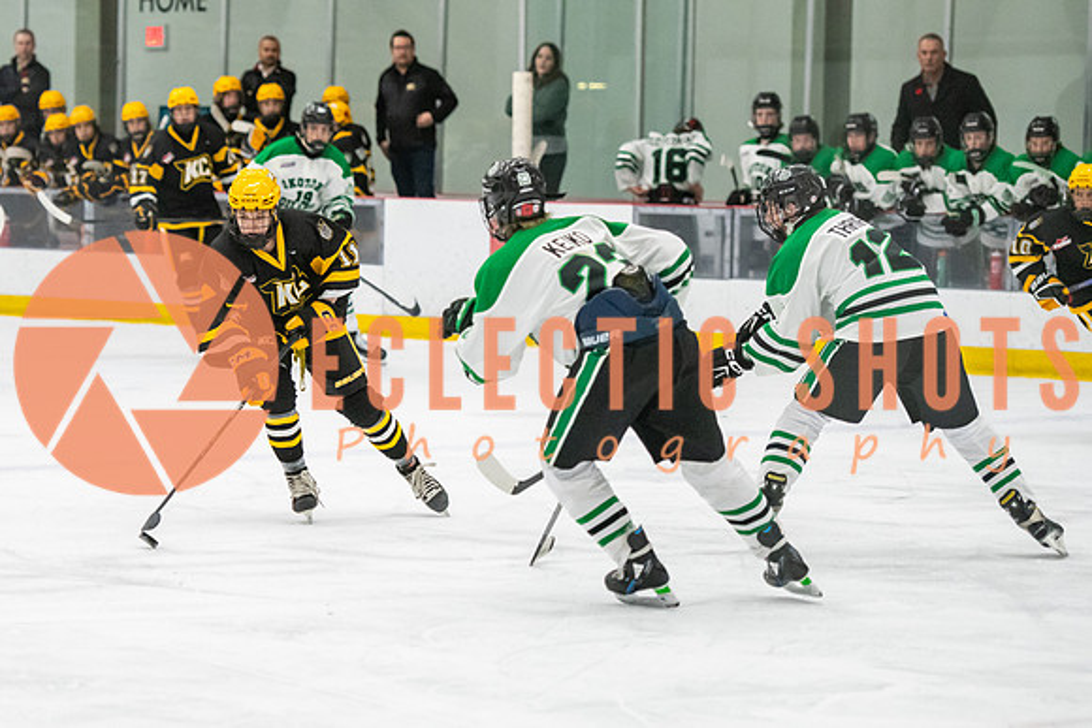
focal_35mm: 167
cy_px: 379
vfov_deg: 8.2
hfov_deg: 12.3
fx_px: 5072
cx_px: 295
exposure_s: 1/800
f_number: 2.8
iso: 4000
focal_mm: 110
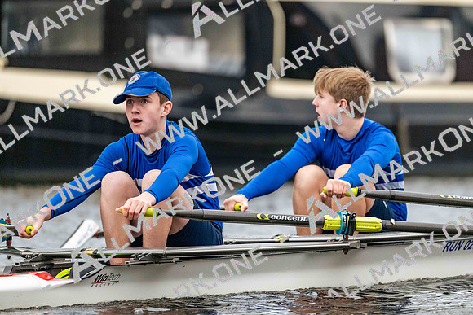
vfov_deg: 3.4
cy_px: 158
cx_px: 236
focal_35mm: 400
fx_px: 5257
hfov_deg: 5.2
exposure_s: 1/2000
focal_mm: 400
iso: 5600
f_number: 4.5
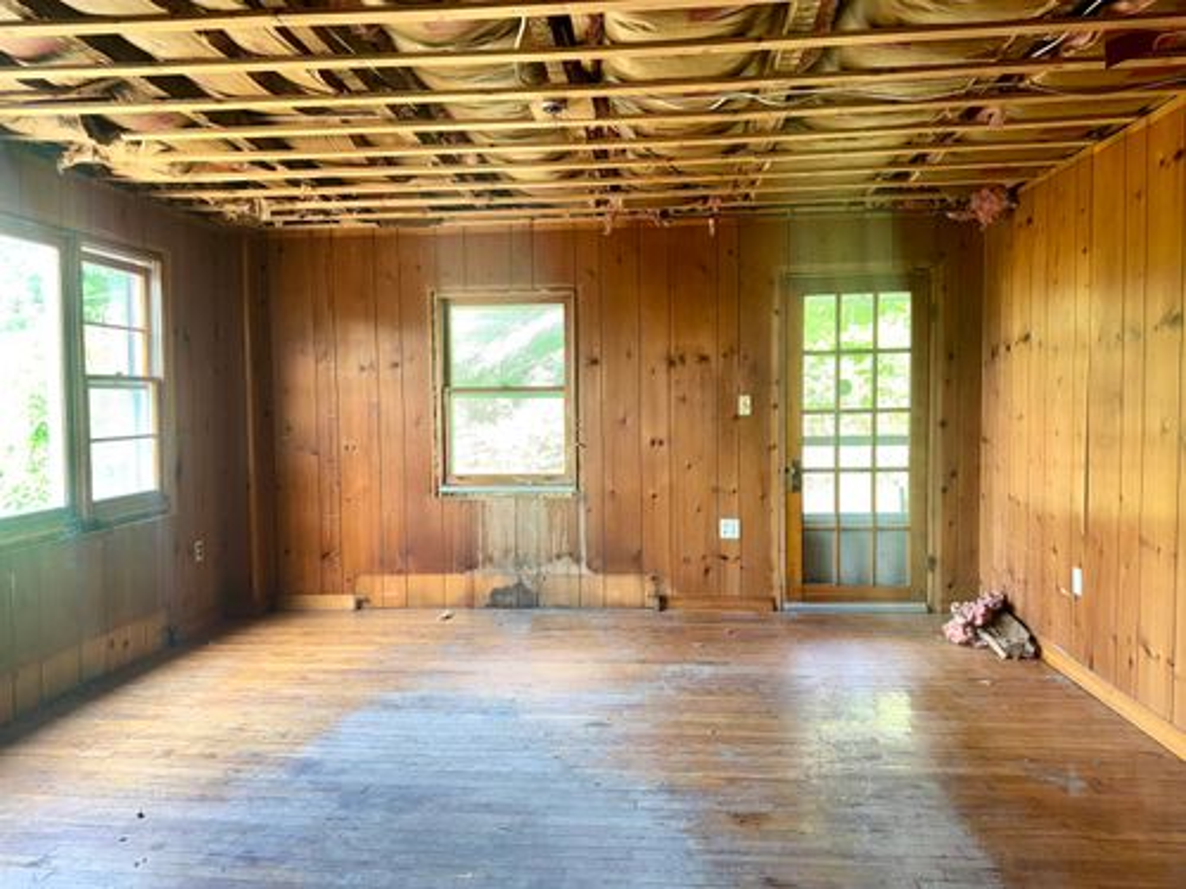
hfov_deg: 71.6
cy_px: 444
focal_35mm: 24
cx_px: 593
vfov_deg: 56.8
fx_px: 822
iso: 50
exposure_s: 1/41
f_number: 1.78
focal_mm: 6.76
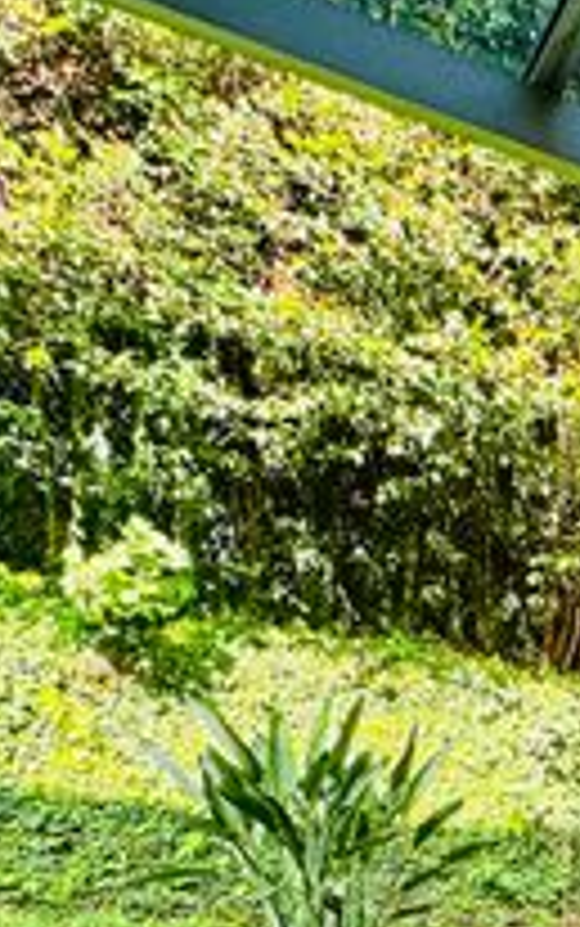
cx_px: 892
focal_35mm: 48
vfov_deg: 35.5
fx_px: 1212
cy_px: 1030
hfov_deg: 21.9
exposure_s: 1/99
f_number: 2.2
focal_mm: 2.22
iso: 64
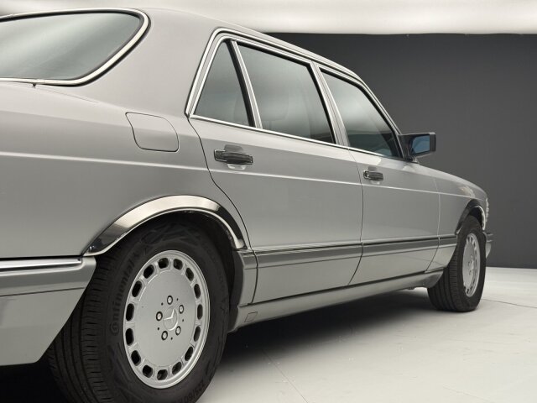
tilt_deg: +0.1
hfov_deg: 39.7
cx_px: 268
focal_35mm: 48
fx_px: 745
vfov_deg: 30.3
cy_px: 202
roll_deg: -1.7
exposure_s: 1/98
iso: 100
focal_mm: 6.76
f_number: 1.78
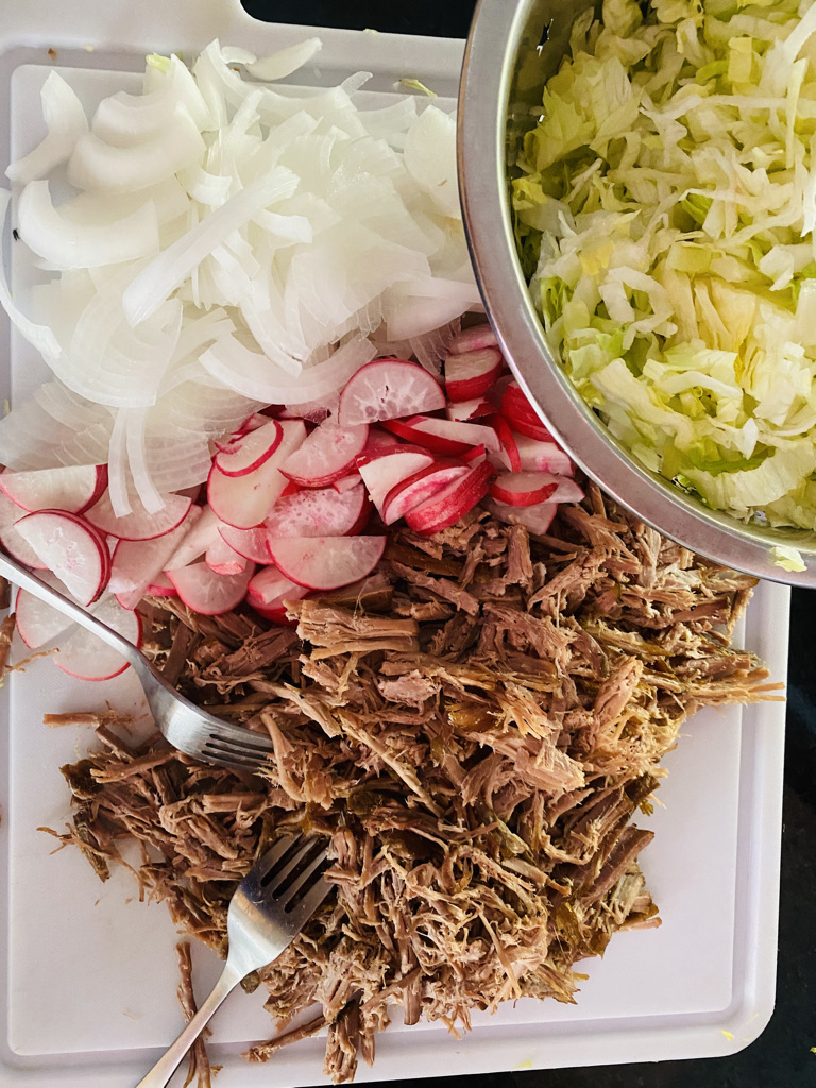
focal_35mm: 26
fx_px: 817
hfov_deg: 53.1
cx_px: 408
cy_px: 544
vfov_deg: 67.3
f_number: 1.8
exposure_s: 1/40
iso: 500
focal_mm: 4.25
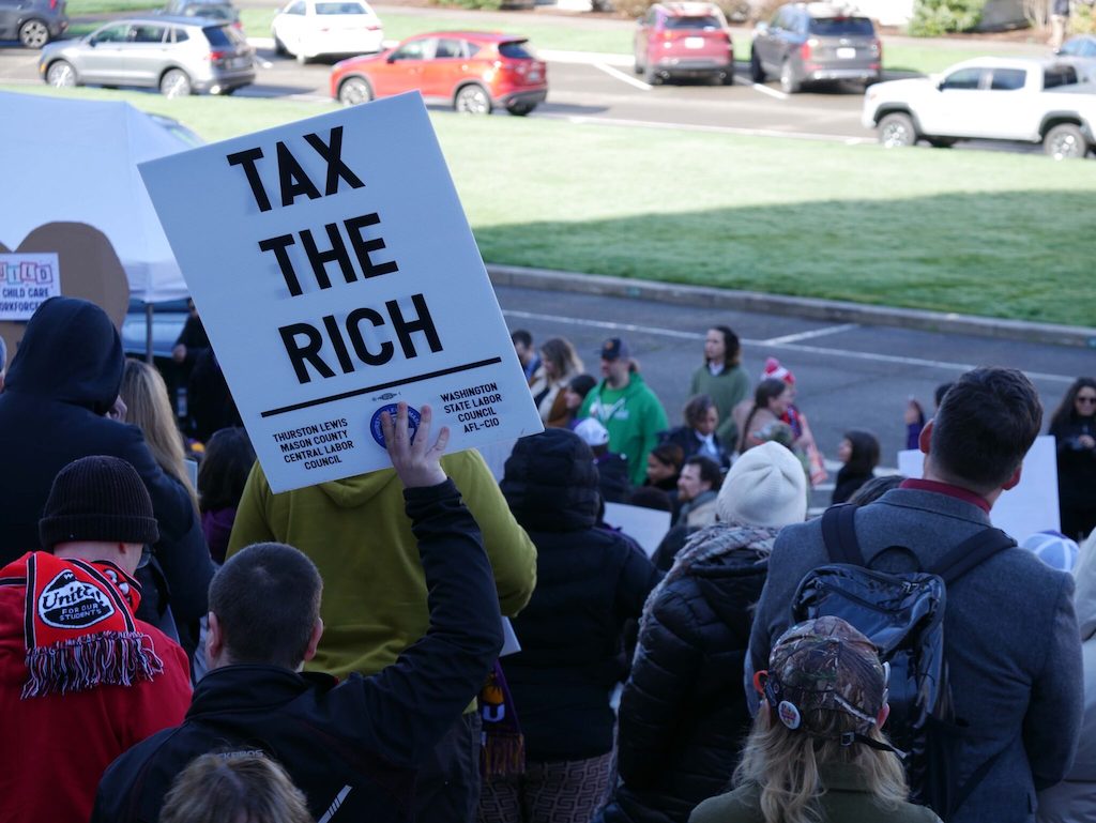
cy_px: 412
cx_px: 548
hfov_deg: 18.5
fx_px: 3358
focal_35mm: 106
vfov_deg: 14.0
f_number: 5.6
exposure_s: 1/125
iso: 200
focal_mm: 53
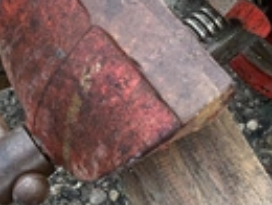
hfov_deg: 21.8
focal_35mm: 89
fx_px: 701
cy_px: 21
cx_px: 195
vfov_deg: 16.4
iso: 25
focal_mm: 3
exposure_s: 1/122
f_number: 1.8
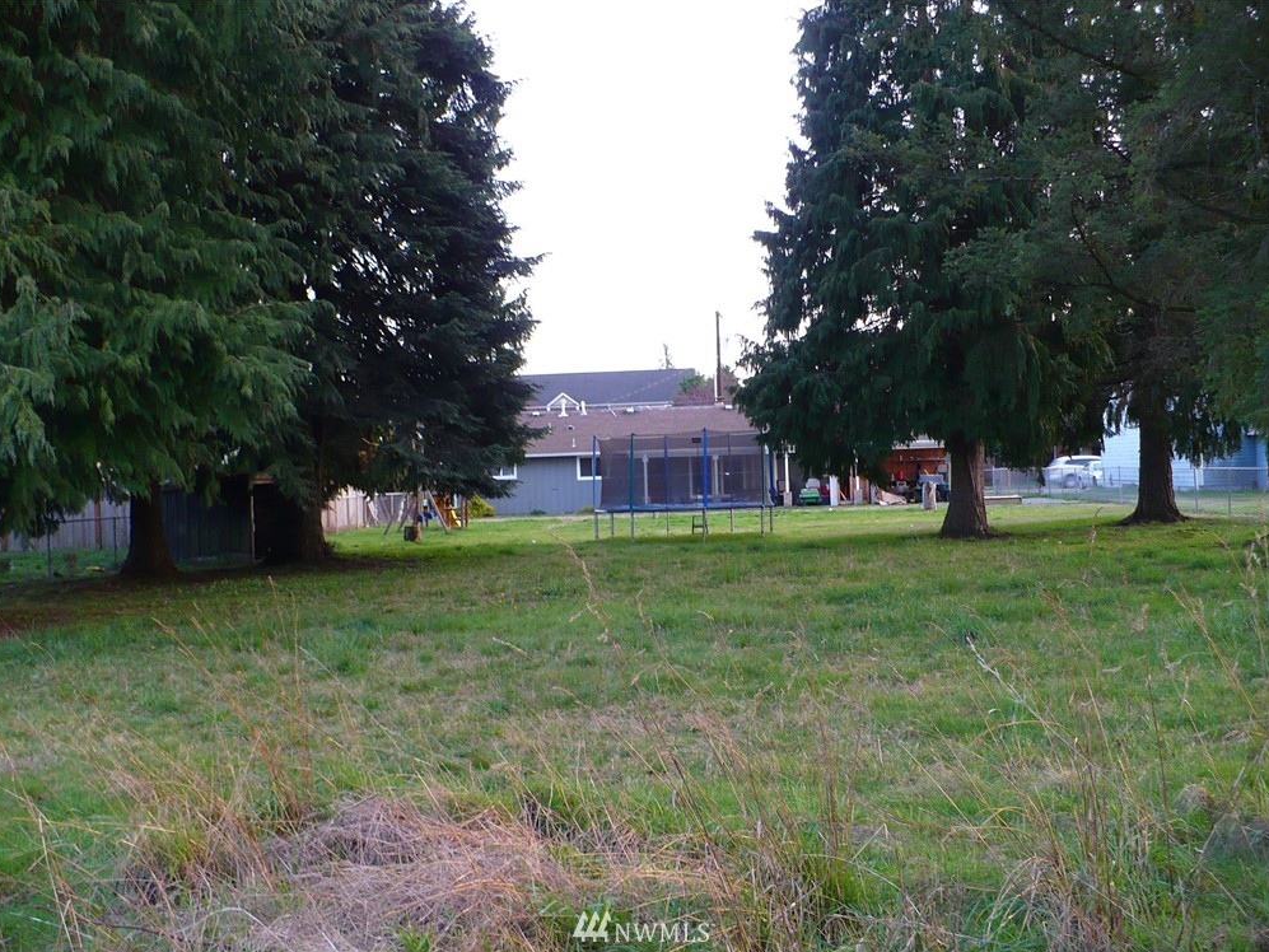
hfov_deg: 49.0
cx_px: 644
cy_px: 486
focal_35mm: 38
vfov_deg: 37.7
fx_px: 1393
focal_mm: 6.1
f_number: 2.8
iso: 125
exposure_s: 1/30
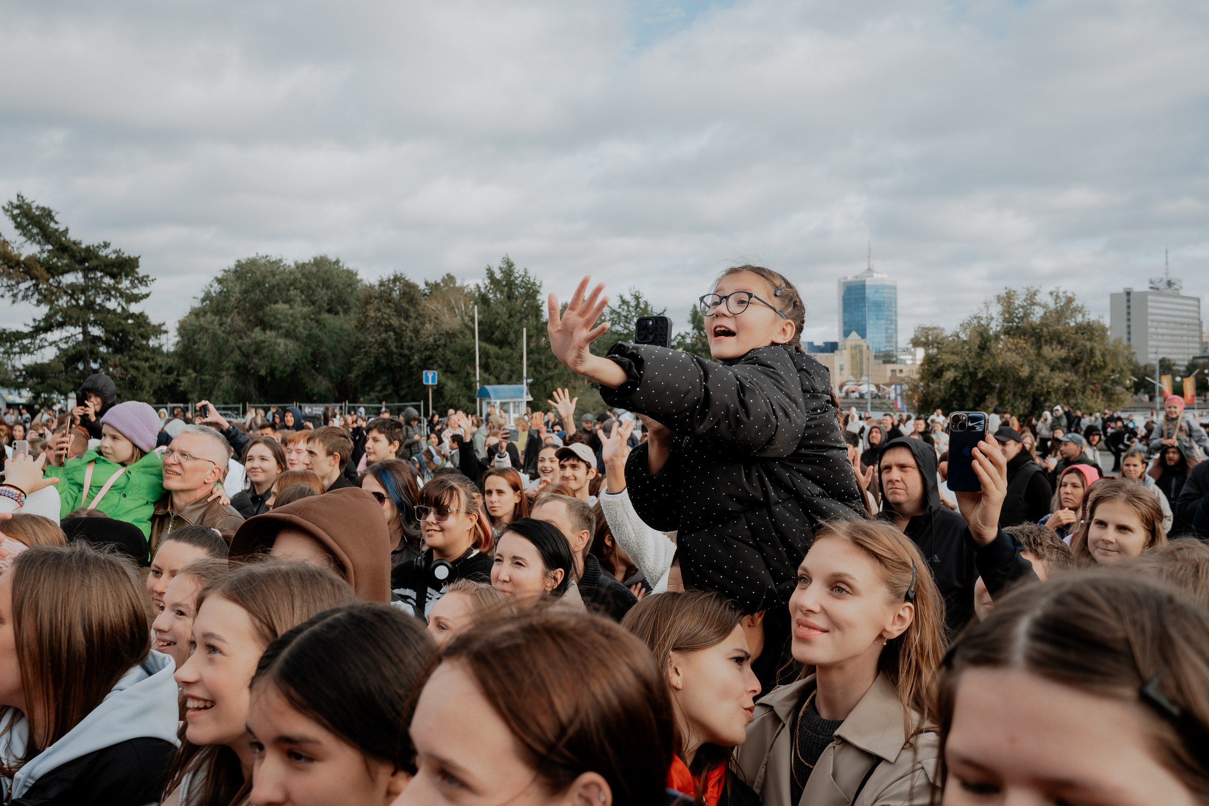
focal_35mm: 36
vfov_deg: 36.9
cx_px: 604
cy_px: 403
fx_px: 1209
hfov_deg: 53.1
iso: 160
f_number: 4
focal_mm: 24
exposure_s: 1/400
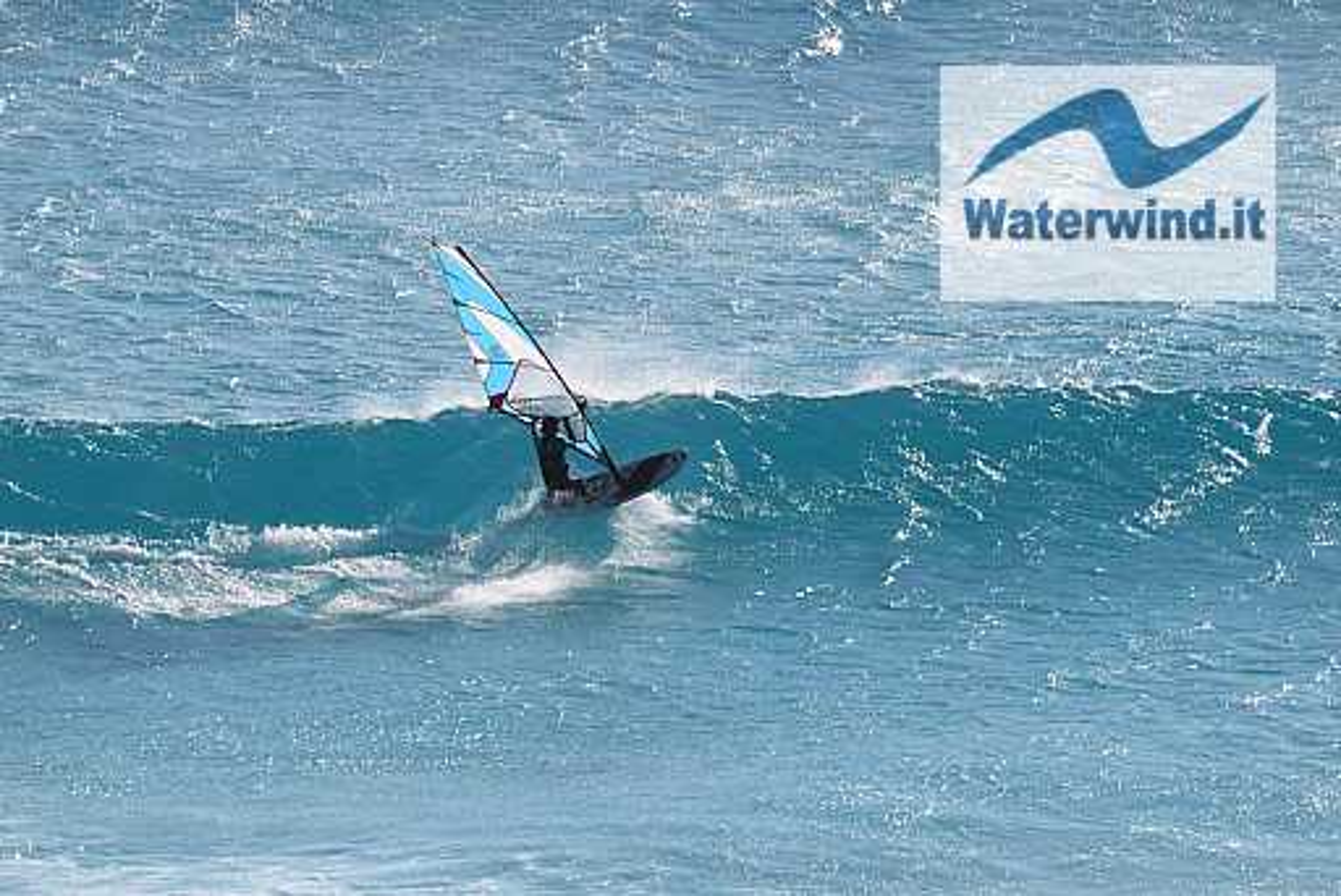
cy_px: 448
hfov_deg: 4.6
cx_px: 670
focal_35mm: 450
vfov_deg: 3.1
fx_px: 16771
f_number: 8
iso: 200
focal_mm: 300
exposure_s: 1/1000
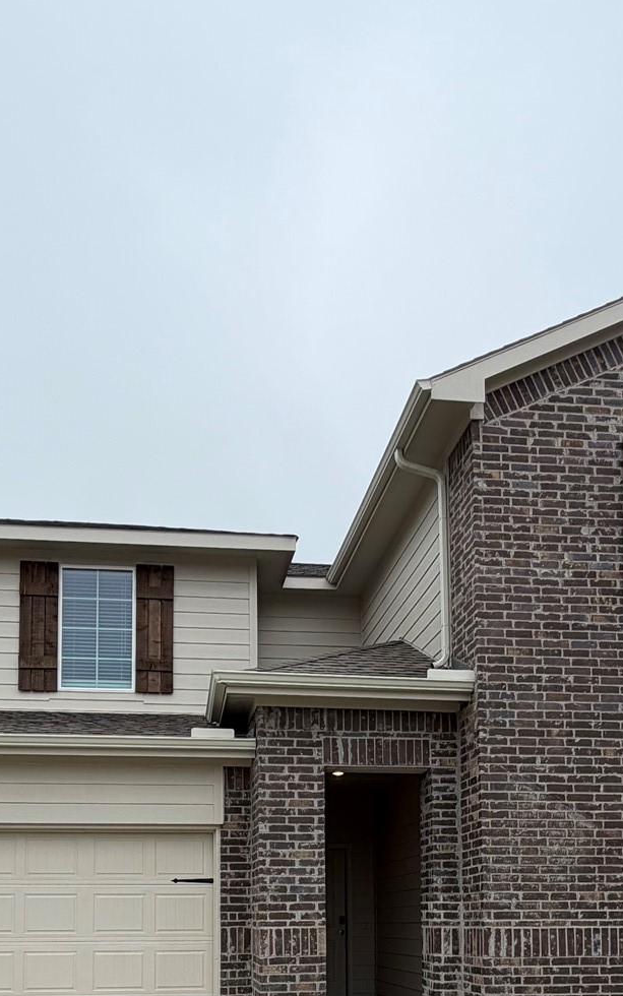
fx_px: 842
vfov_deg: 54.3
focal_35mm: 31
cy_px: 875
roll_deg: +0.2
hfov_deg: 40.5
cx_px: 255
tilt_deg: +3.8
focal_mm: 2.22
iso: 25
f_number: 2.2
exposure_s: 1/770
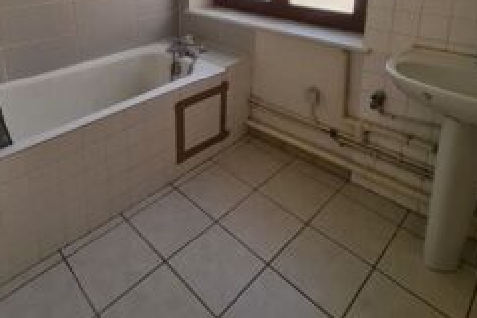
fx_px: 318
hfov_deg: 73.3
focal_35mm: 24
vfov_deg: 46.3
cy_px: 15
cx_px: 203
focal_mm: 2.2
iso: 50
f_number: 2.2
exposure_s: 1/168
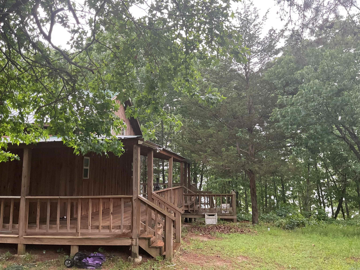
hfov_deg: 61.7
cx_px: 180
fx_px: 302
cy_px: 135
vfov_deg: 48.2
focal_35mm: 29
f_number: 1.8
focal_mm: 3
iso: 64
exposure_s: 1/60
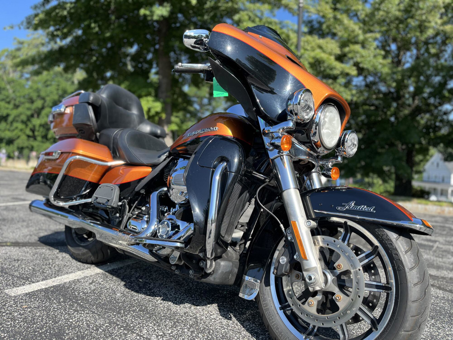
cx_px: 226
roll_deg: -0.9
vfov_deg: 53.1
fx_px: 340
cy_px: 170
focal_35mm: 26
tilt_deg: -3.9
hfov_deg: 67.3
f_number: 1.6
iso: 50
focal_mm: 5.1
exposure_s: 1/1056
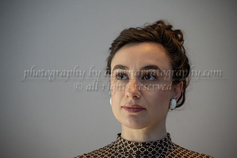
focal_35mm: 75
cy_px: 79
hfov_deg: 27.0
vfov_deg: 18.2
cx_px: 118
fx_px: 494
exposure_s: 1/500
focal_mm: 75
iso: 1600
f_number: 2.8
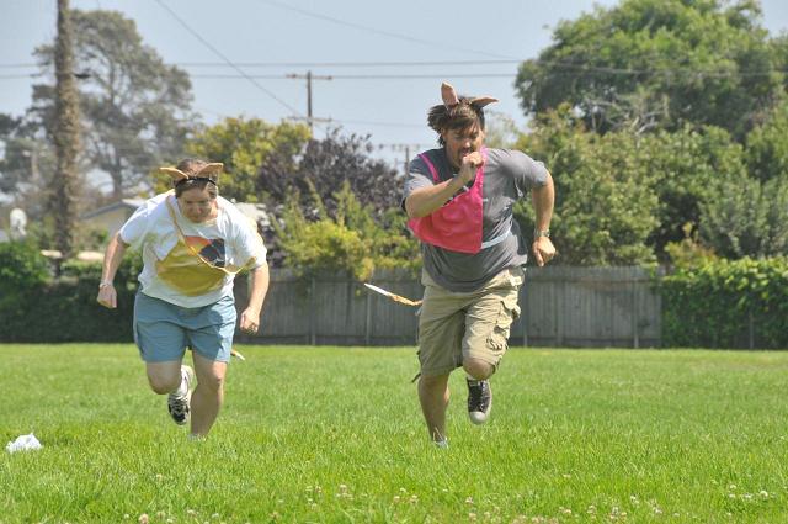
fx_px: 5575
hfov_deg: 8.1
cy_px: 262
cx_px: 394
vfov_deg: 5.4
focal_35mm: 255
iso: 400
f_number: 11
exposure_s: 1/500
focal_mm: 170
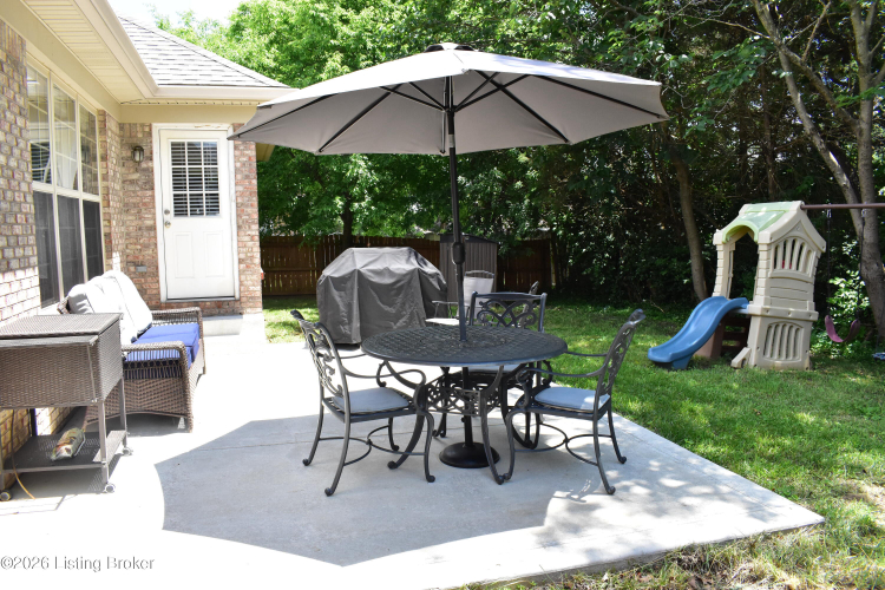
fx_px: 664
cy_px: 295
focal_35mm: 27
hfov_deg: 67.4
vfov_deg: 47.9
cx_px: 442
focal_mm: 18
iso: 1600
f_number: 8
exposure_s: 1/800
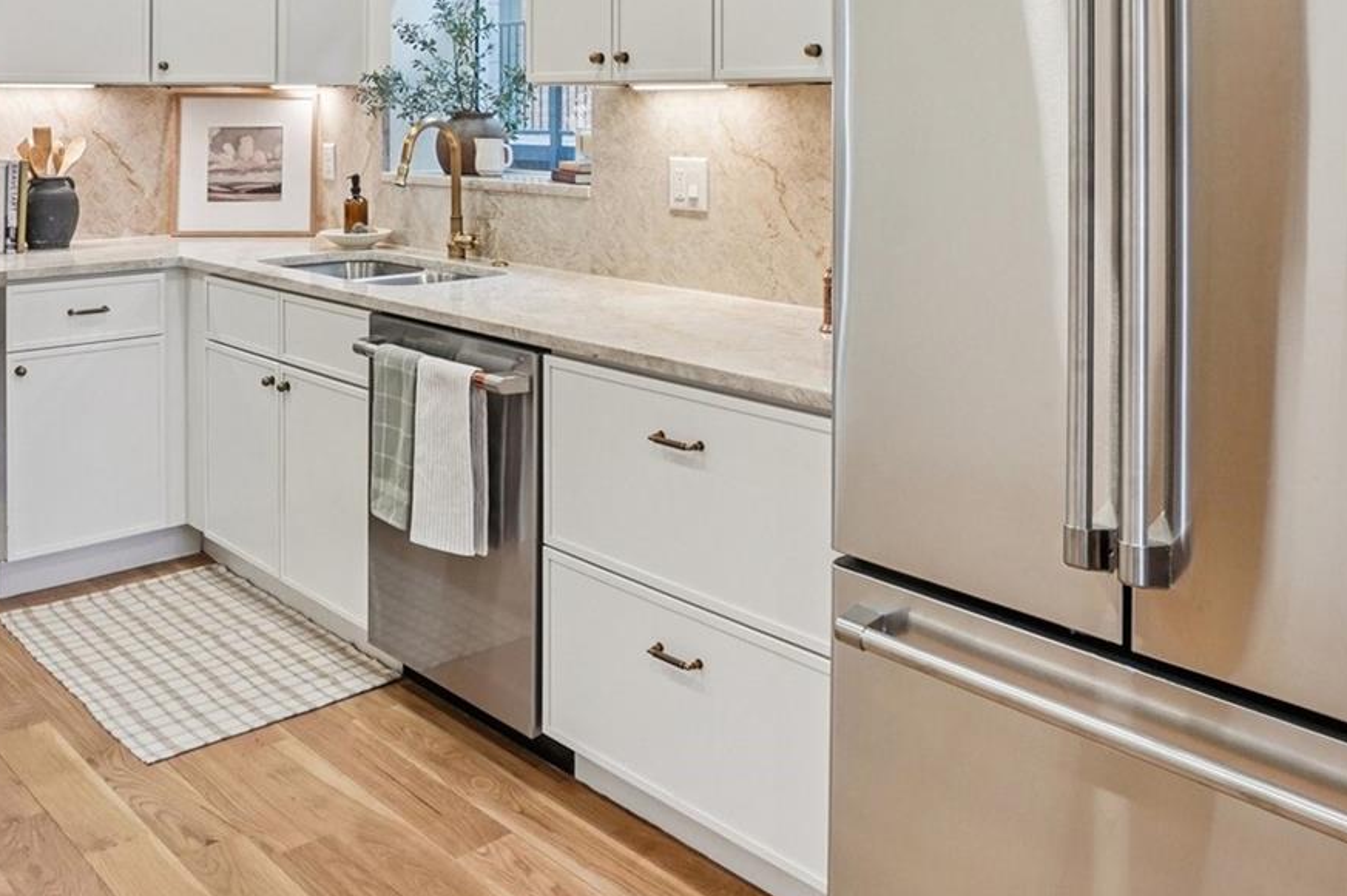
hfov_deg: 57.1
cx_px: 600
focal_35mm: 33
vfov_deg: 38.1
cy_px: 151
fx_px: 1234
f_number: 8
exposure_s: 1/25
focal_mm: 12
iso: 400
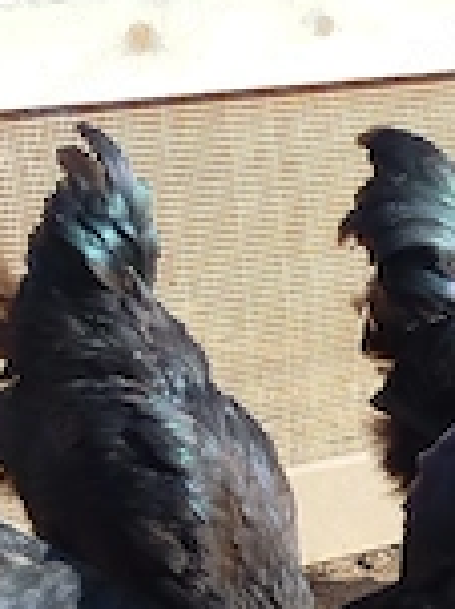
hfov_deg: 9.7
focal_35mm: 151
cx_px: 560
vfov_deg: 12.8
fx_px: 2650
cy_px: 706
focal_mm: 5.31
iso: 50
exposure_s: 1/400
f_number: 1.7
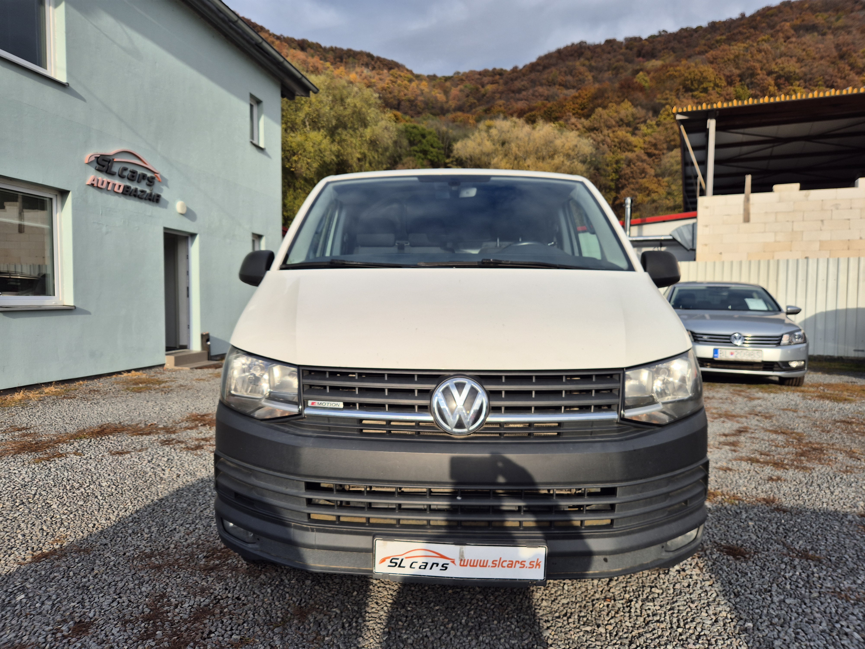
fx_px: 575
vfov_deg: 58.9
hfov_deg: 73.9
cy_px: 324
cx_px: 432
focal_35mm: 23
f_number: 1.8
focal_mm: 5.4
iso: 25
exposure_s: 1/1752
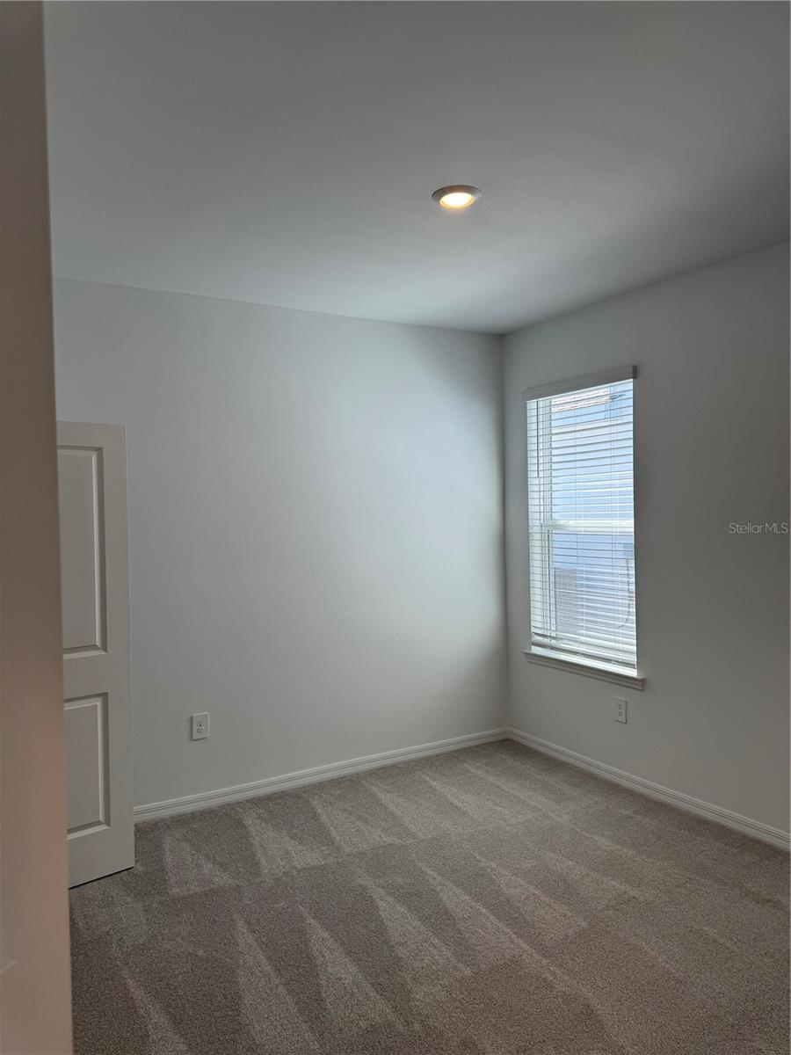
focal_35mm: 24
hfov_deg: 56.8
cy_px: 528
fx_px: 731
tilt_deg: -1.6
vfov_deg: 71.6
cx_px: 396
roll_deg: +2.1
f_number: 1.78
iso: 80
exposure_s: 1/252
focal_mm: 6.76
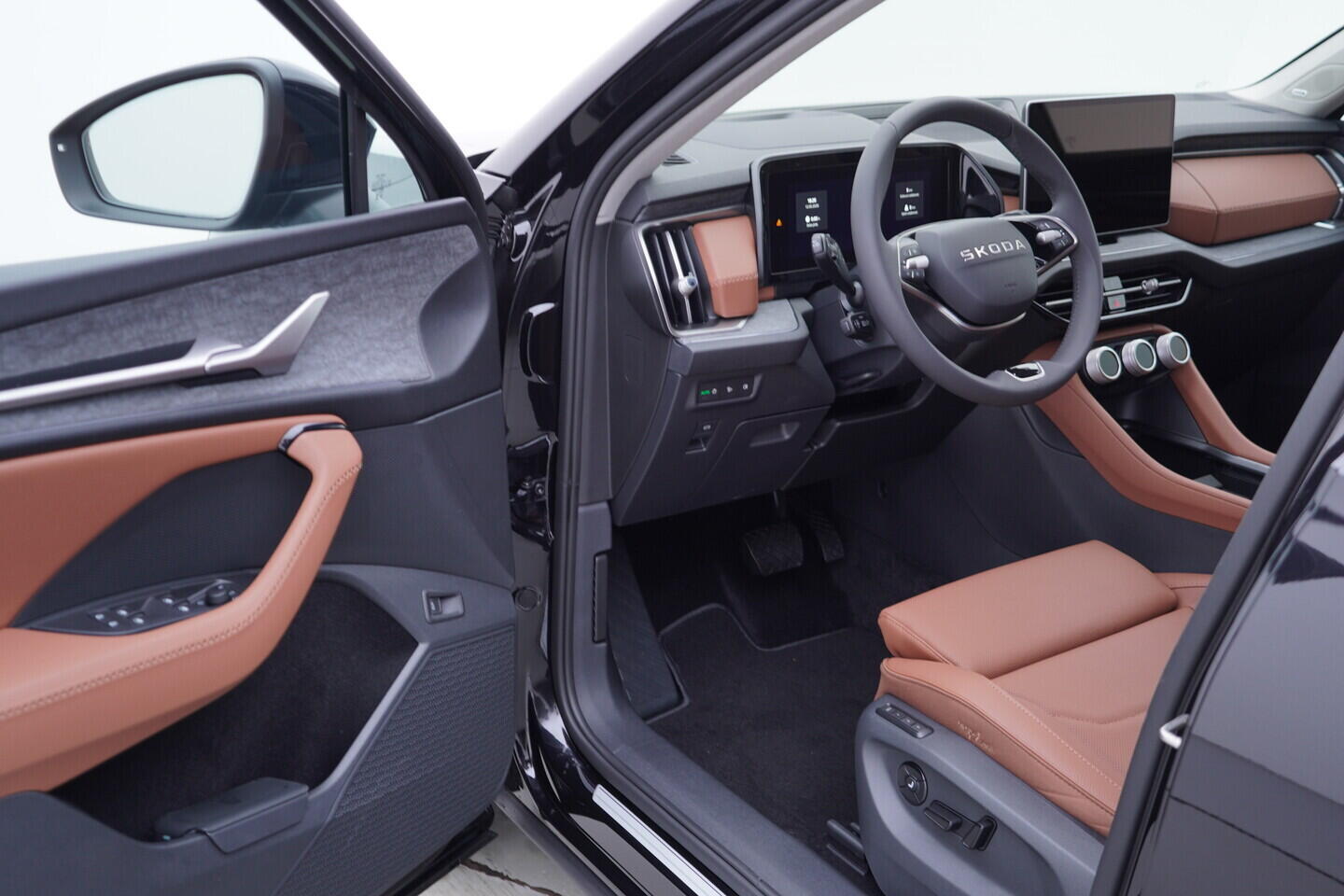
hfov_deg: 53.1
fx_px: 1344
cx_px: 672
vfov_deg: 36.9
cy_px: 448
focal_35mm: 36
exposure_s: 1/40
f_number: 2.8
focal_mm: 24
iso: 125
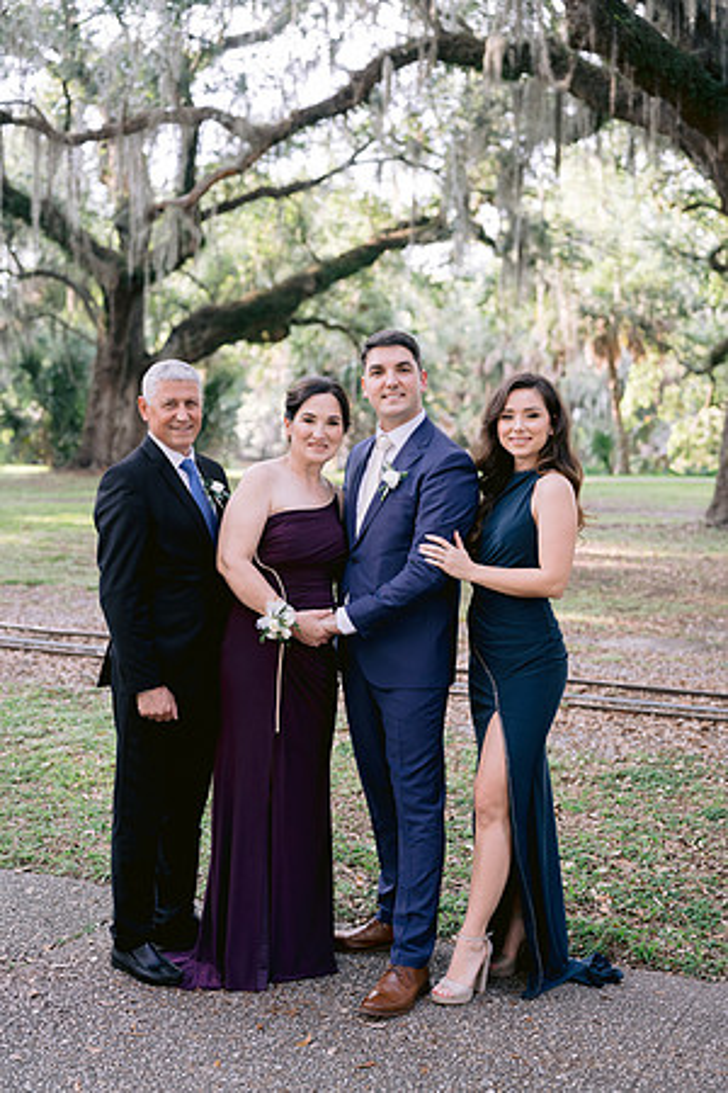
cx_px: 364
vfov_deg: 39.6
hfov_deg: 27.0
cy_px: 546
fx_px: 1517
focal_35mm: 50
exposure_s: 1/320
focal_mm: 50
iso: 400
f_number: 2.8
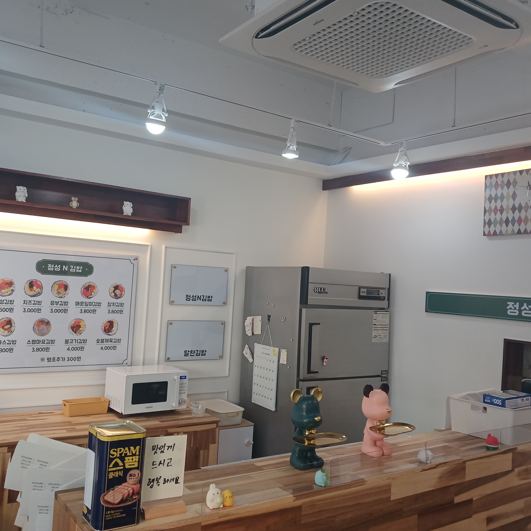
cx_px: 232
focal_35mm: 32
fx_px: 555
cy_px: 265
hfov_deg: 51.0
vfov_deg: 51.1
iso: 80
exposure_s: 1/60
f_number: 1.8
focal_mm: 4
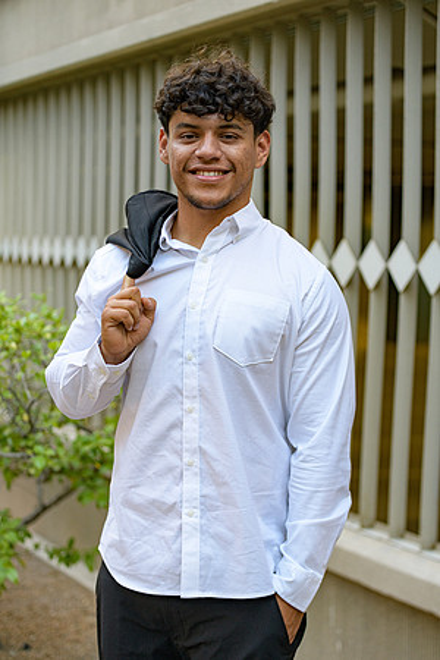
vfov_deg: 28.8
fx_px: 1283
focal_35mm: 70
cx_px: 220
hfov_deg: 19.5
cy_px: 330
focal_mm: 70
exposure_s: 1/200
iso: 250
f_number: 3.2
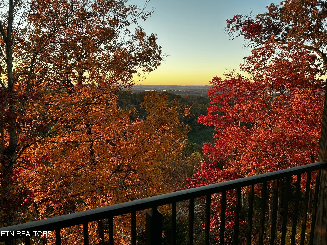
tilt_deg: -9.1
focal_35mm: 26
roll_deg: -0.7
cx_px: 164
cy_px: 122
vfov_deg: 53.1
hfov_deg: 67.3
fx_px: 246
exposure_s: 1/148
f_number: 1.5
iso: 40
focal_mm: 5.7
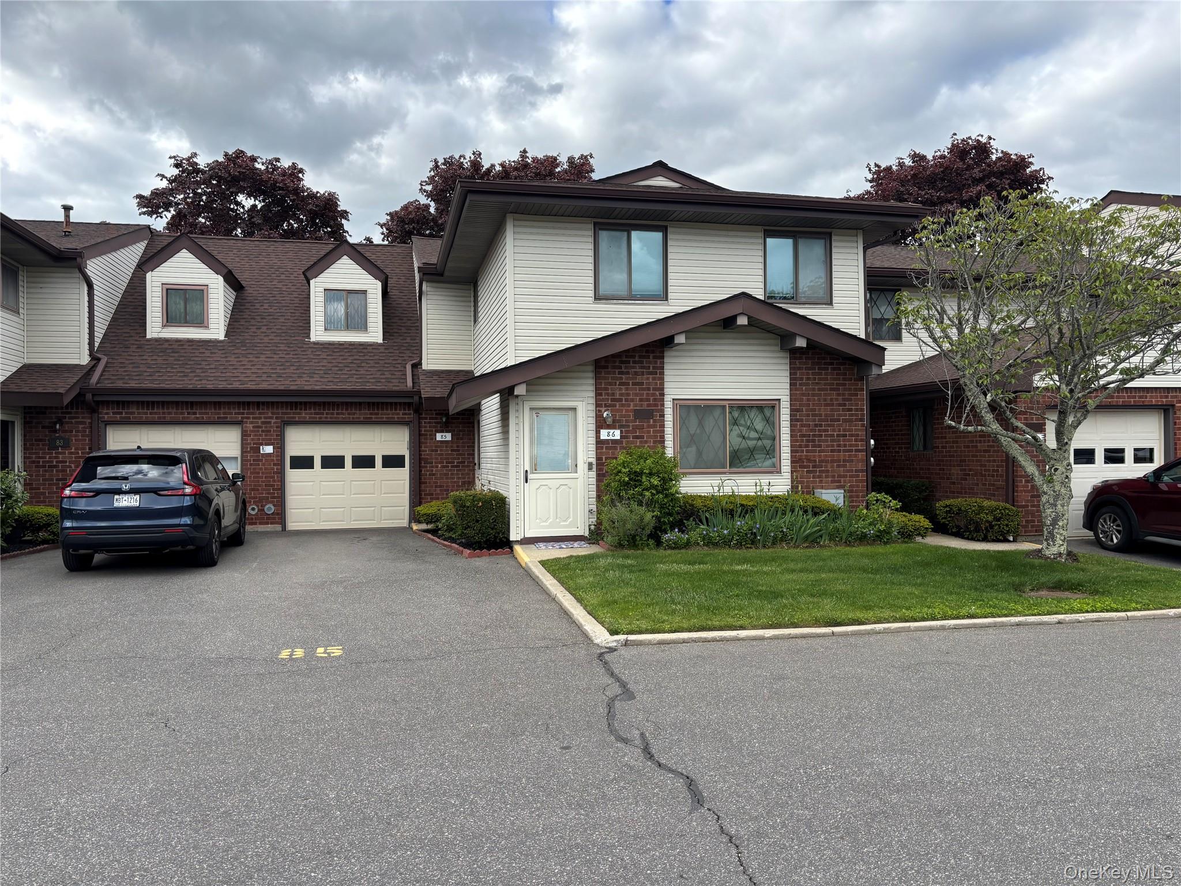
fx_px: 887
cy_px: 443
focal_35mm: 26
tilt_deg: +0.7
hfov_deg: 67.3
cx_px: 590
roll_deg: +0.3
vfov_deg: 53.1
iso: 50
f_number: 1.6
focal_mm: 5.96
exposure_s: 1/1103
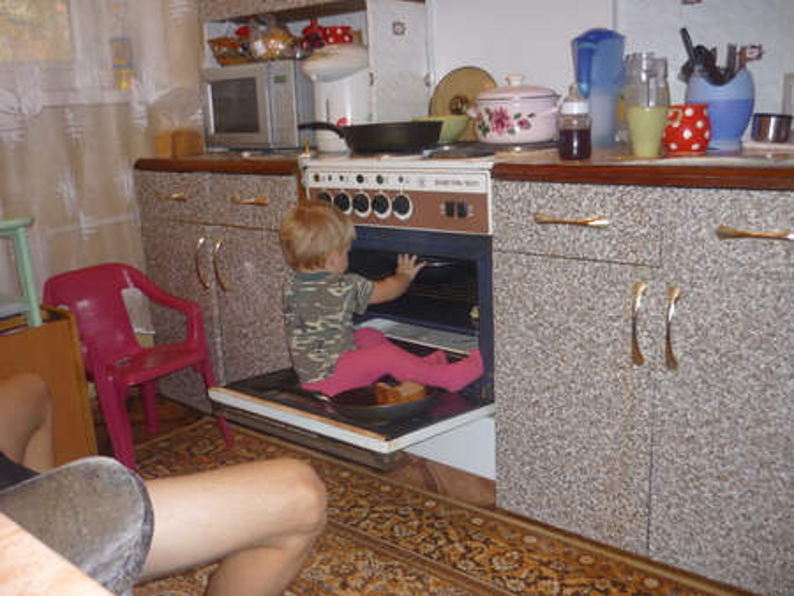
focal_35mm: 33
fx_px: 757
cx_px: 397
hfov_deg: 55.3
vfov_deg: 43.0
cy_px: 298
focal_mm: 5.5
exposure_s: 1/30
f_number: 2.8
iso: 125
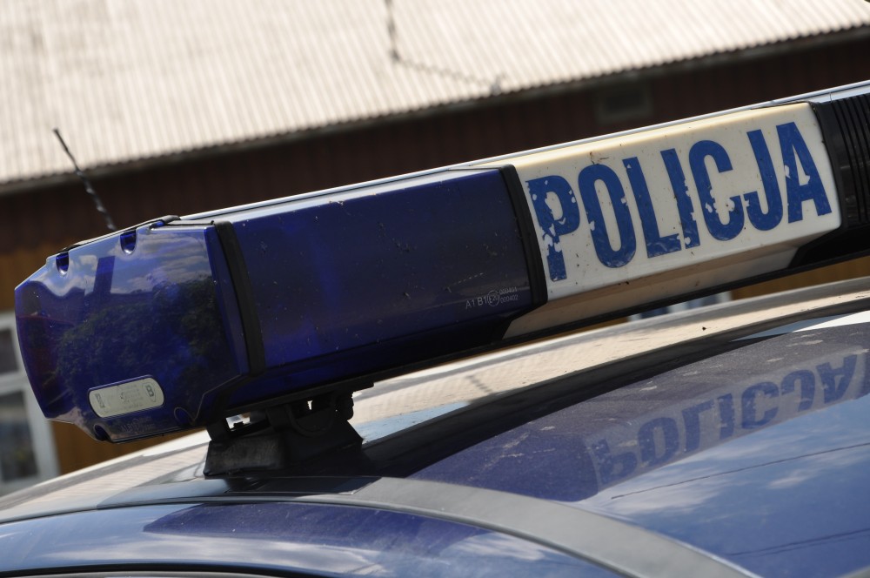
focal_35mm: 99
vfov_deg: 13.8
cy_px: 289
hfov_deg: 20.6
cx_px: 435
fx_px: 2389
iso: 200
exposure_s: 1/320
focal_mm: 66
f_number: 9
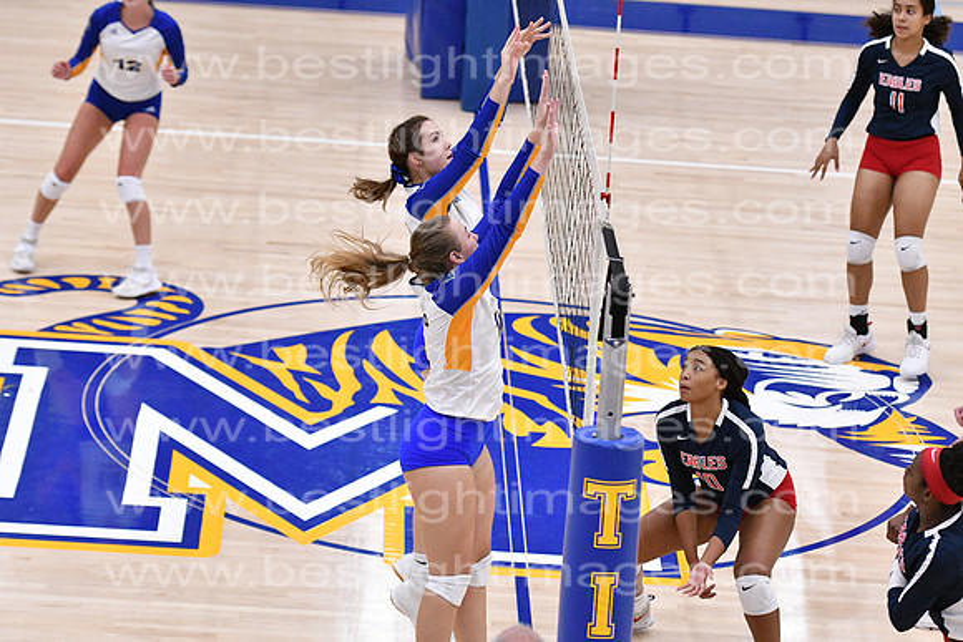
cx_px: 482
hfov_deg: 14.0
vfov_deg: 9.3
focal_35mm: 147
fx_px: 3933
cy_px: 321
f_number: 3.2
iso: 6400
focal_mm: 98
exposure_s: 1/1000
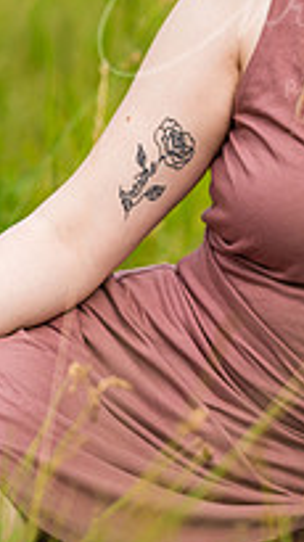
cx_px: 453
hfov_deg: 3.9
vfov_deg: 6.9
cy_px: 31
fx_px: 4495
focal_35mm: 313
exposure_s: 1/250
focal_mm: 85
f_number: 1.8
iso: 50
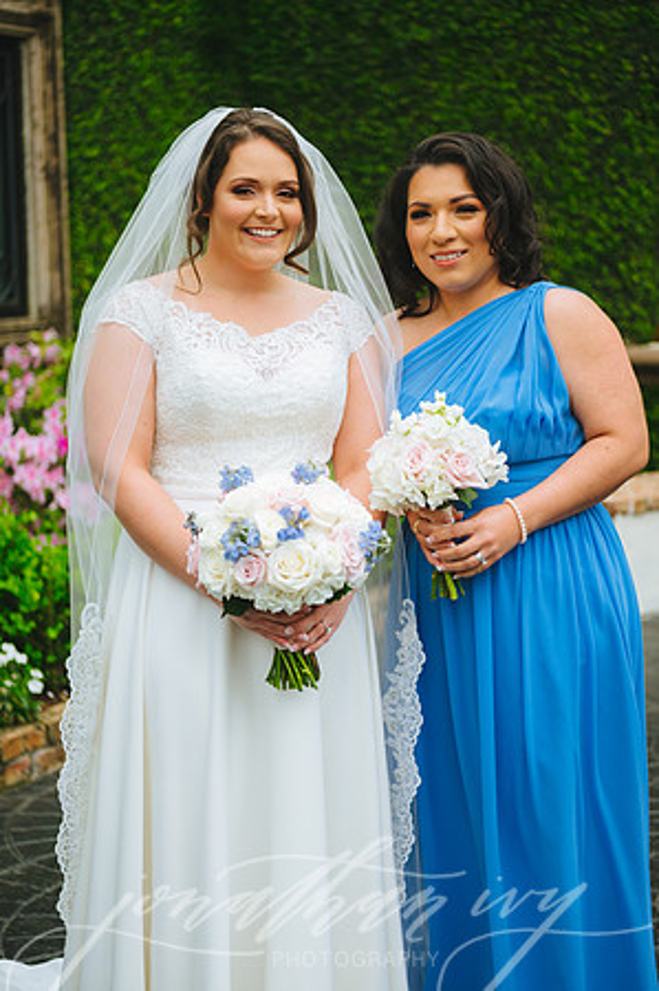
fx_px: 1926
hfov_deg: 19.4
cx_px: 330
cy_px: 496
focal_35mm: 70
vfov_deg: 28.9
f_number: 2.8
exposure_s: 1/320
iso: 125
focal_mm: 70
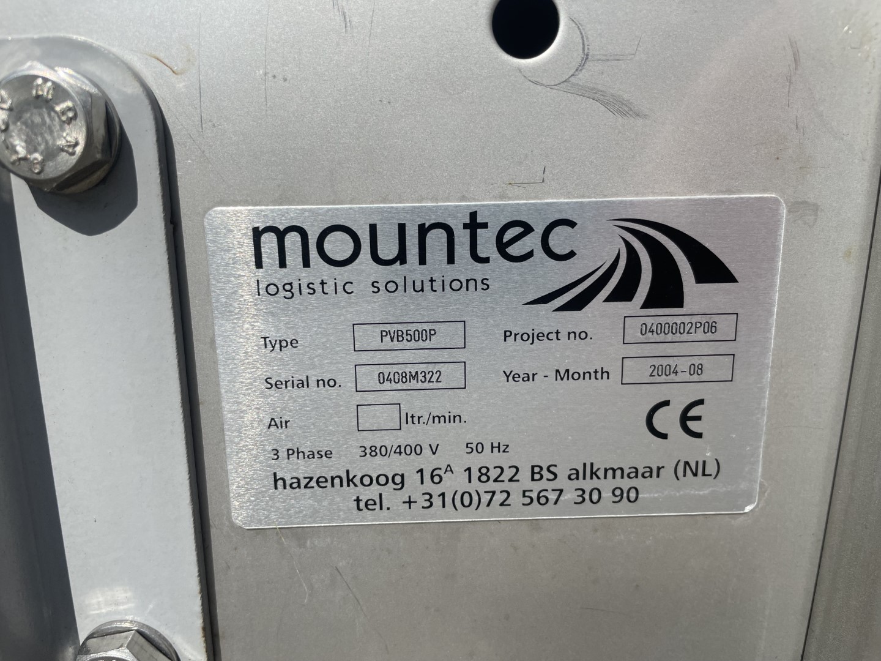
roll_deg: +1.2
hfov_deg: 67.3
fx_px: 662
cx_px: 440
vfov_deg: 53.1
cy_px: 330
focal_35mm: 26
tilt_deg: -12.7
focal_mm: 4.2
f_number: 1.6
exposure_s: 1/6135
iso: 32
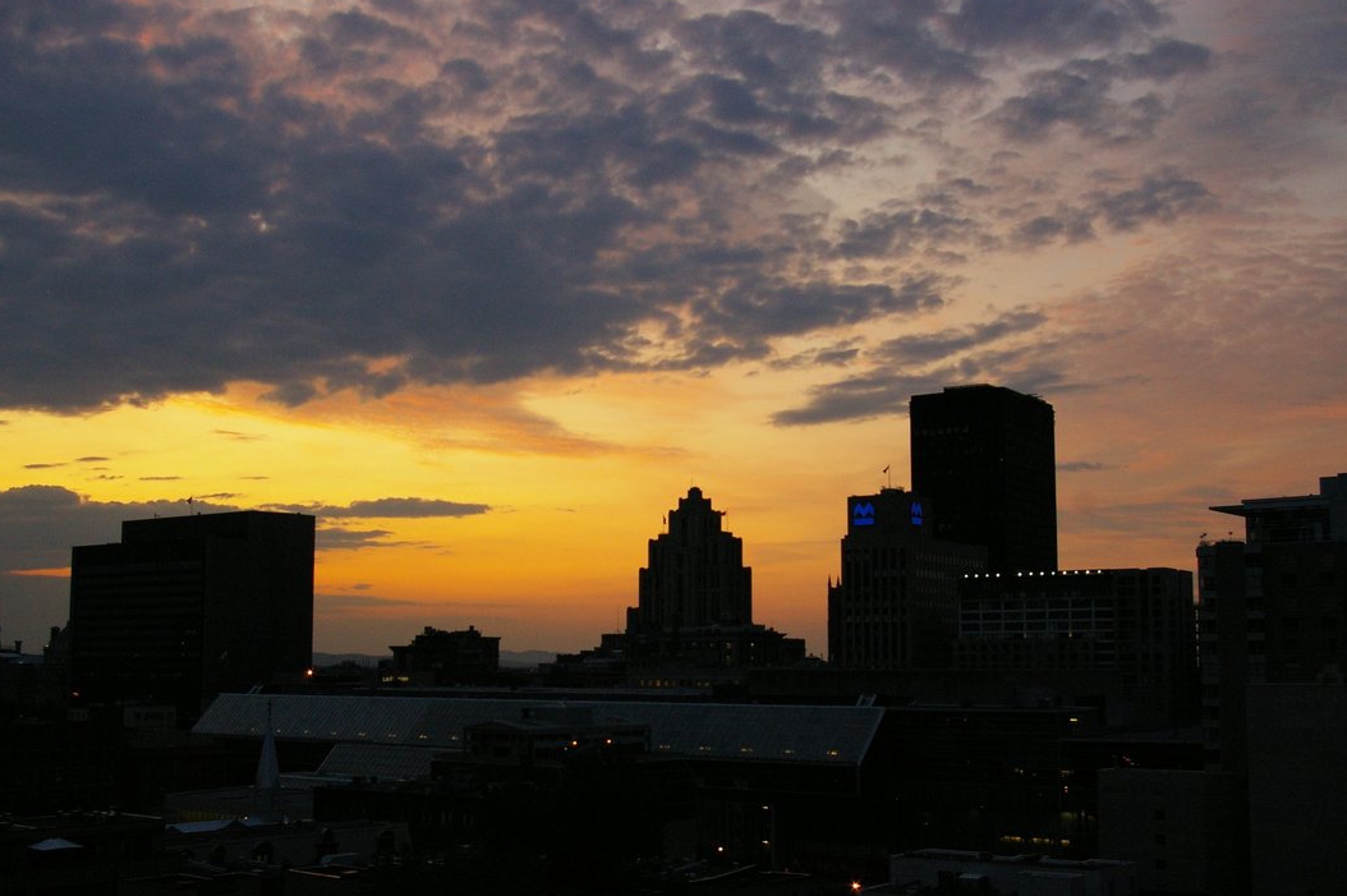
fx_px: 1533
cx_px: 649
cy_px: 472
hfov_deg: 47.4
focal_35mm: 41
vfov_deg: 32.6
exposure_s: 1/180
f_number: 6.7
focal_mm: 24
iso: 800
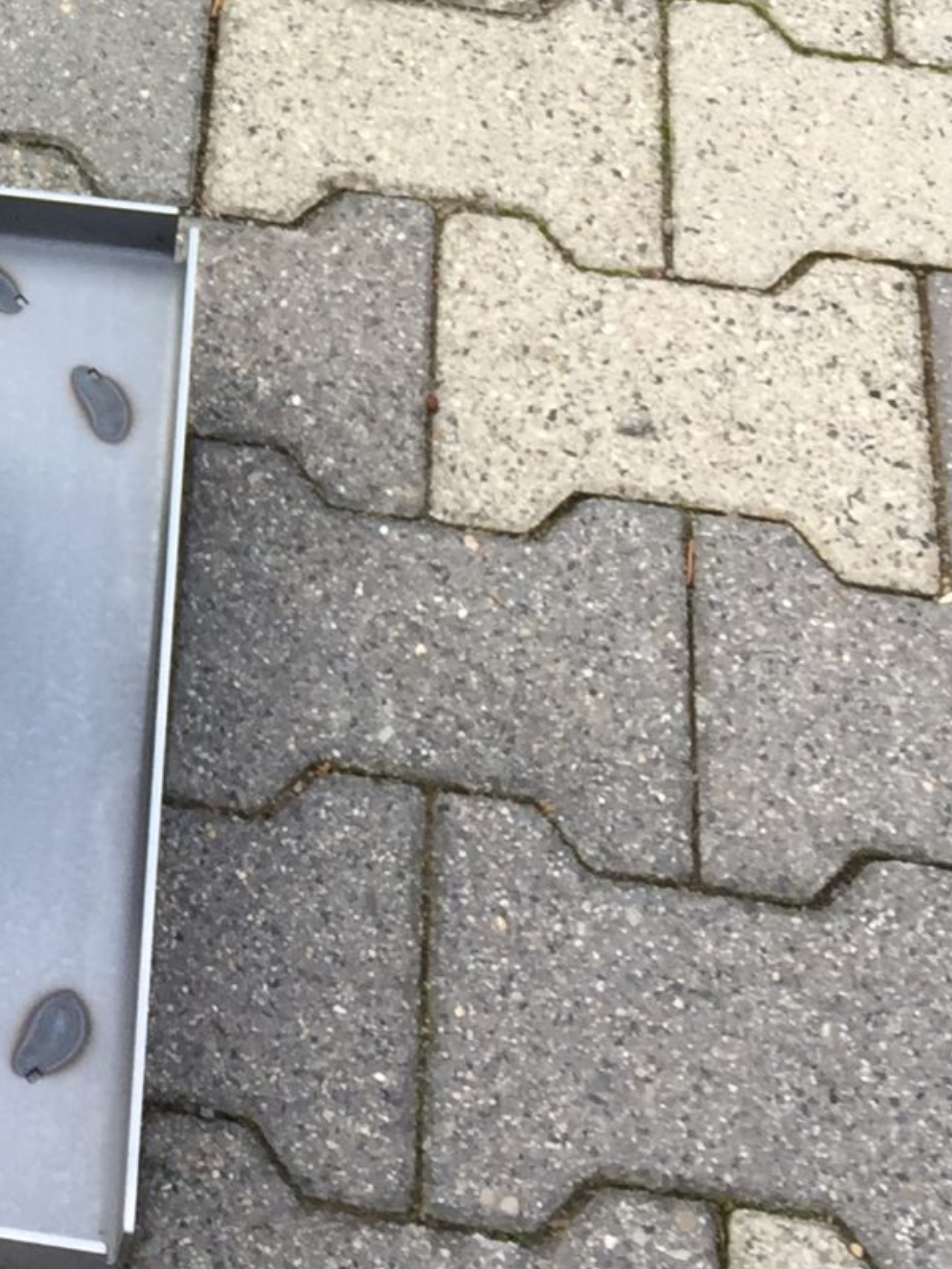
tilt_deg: -45.8
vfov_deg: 20.1
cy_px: -145
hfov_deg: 15.0
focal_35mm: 93
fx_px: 3408
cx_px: -348
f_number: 2.2
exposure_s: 1/246
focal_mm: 4.15
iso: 32
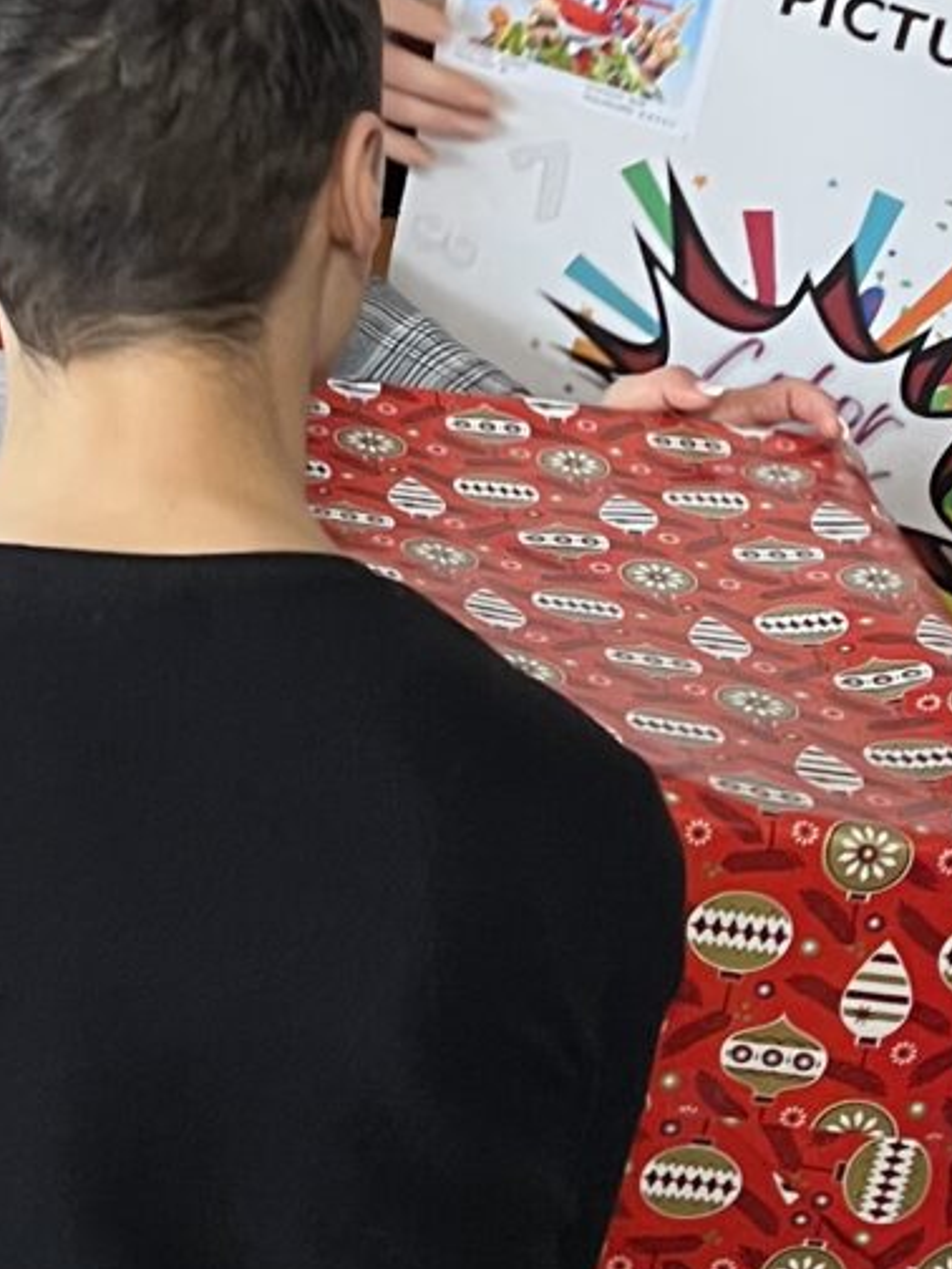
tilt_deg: -16.6
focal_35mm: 99
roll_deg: -3.0
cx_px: 179
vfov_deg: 19.5
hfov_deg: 14.8
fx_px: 3630
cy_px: 176
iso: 500
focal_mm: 5.7
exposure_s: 1/50
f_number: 1.5
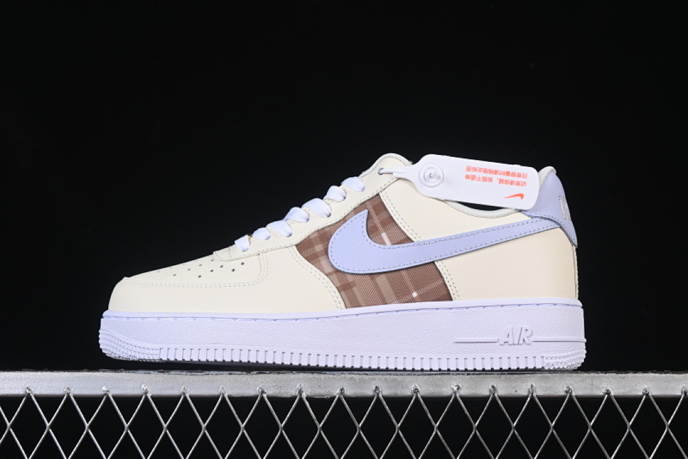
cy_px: 230
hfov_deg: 27.0
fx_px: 1433
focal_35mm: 75
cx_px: 344
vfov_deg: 18.2
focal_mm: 50
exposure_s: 1/80
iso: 160
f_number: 8
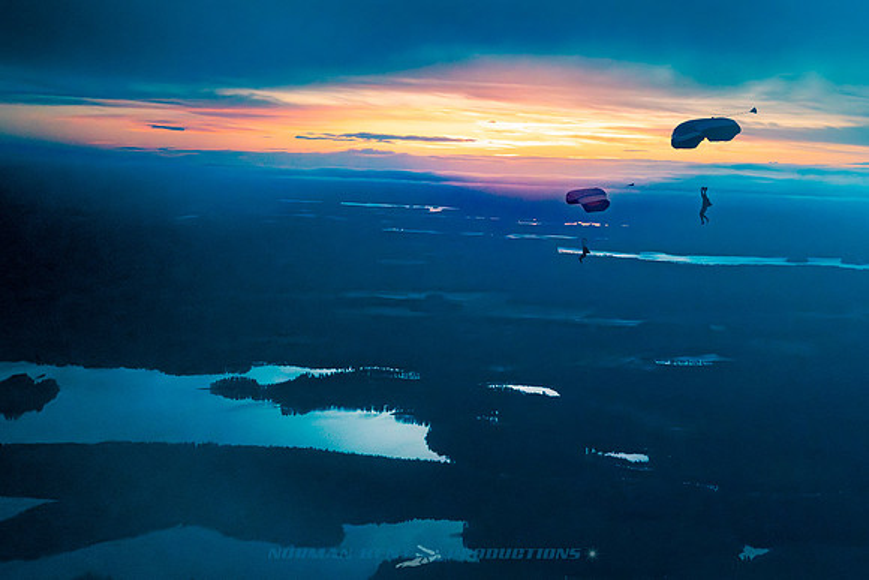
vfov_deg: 32.4
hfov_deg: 46.6
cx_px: 591
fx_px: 988
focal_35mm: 41
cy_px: 189
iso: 6400
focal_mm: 27
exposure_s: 1/1600
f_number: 4
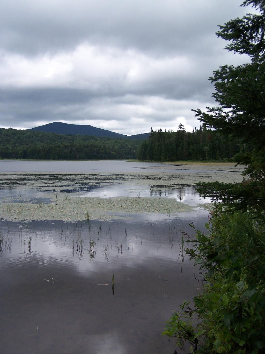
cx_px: 132
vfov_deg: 49.0
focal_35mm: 38
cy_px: 177
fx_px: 388
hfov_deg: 37.7
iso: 80
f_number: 2.8
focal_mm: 6.3
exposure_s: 1/800
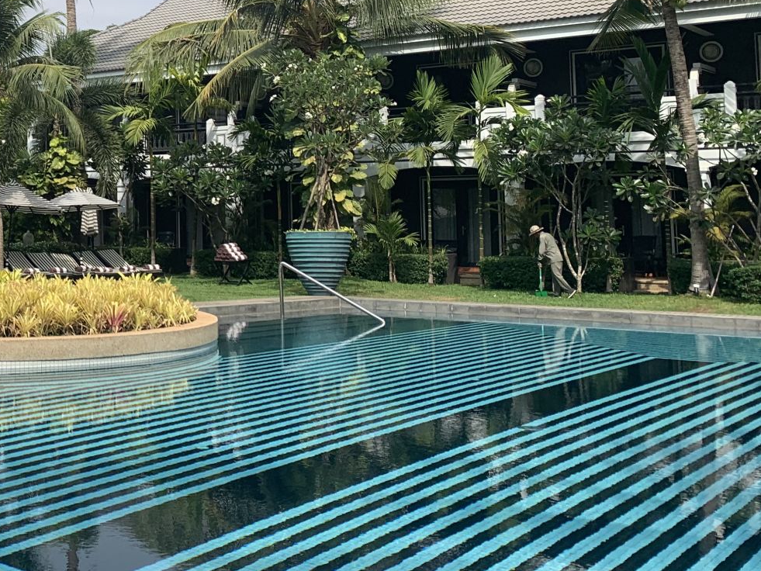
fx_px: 1165
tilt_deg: +5.7
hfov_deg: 33.1
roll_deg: +0.1
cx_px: -5
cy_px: 123
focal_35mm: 53
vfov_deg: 27.1
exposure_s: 1/2545
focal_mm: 4.25
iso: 25
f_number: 1.8
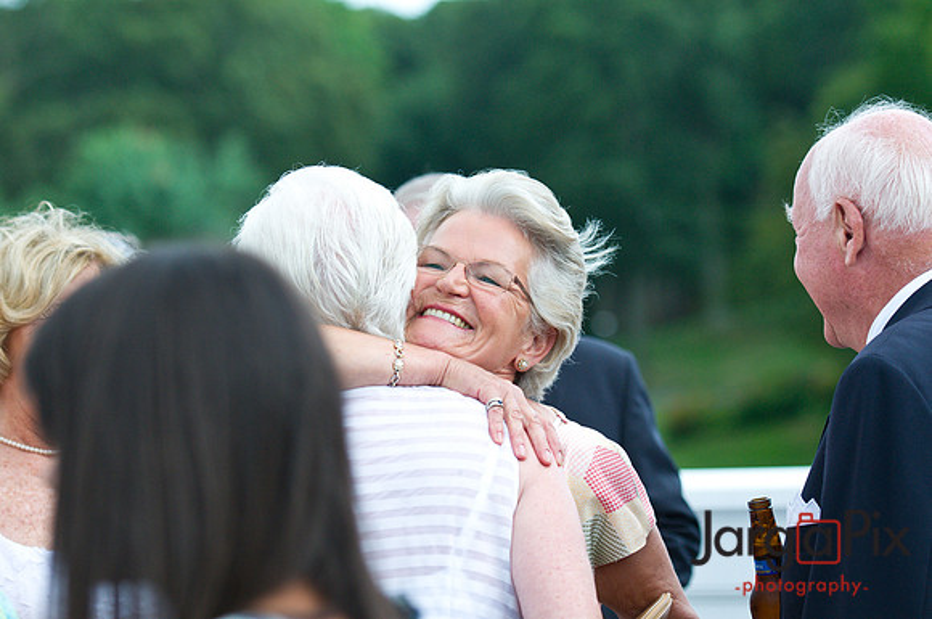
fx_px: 3800
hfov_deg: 14.0
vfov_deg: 9.3
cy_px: 310
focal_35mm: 147
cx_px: 466
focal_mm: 98
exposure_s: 1/800
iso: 400
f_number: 3.2
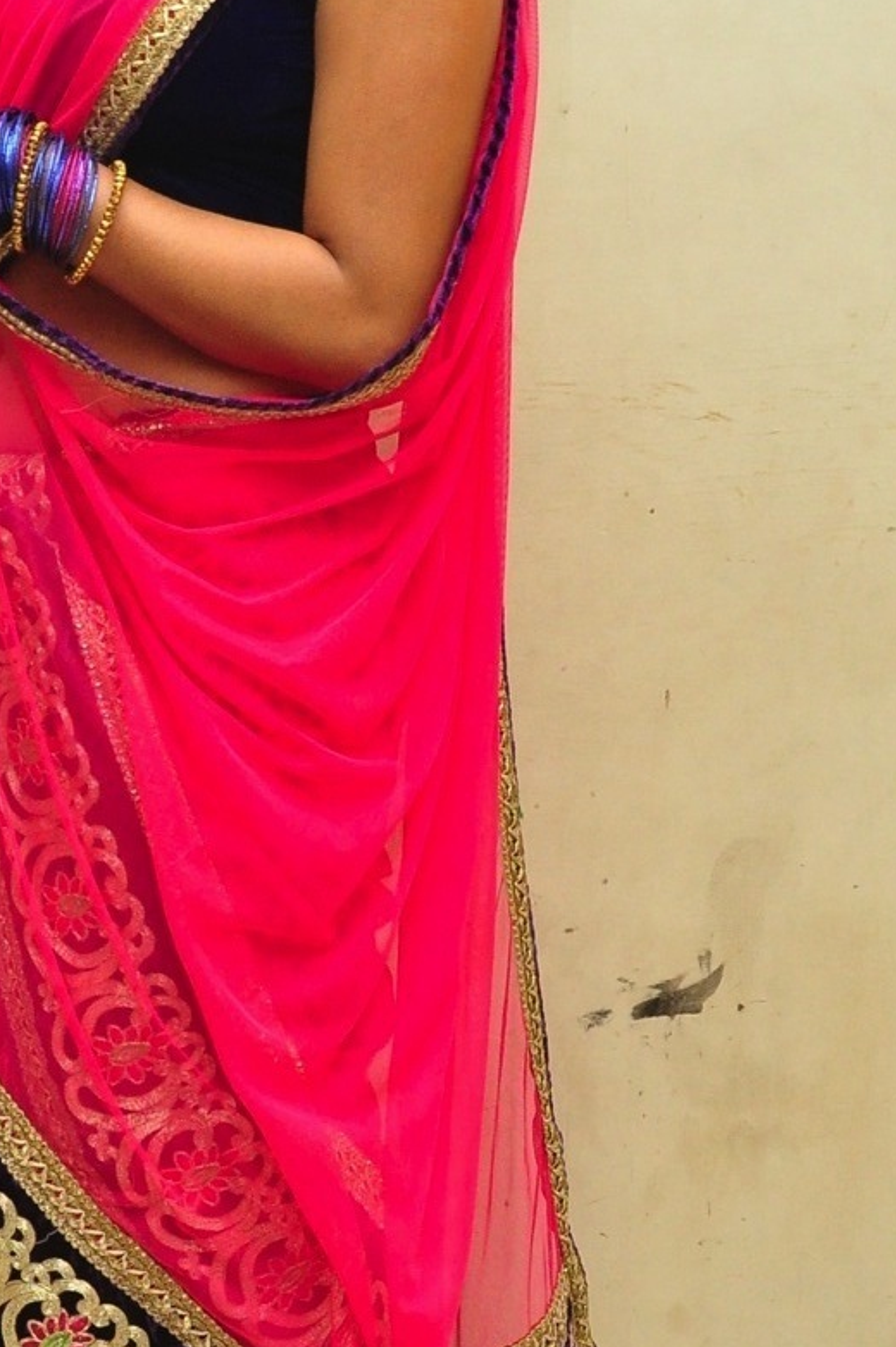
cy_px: 619
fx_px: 3627
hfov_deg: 14.0
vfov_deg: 21.0
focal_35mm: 97
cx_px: 231
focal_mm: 28
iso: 1600
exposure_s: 1/125
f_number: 7.1
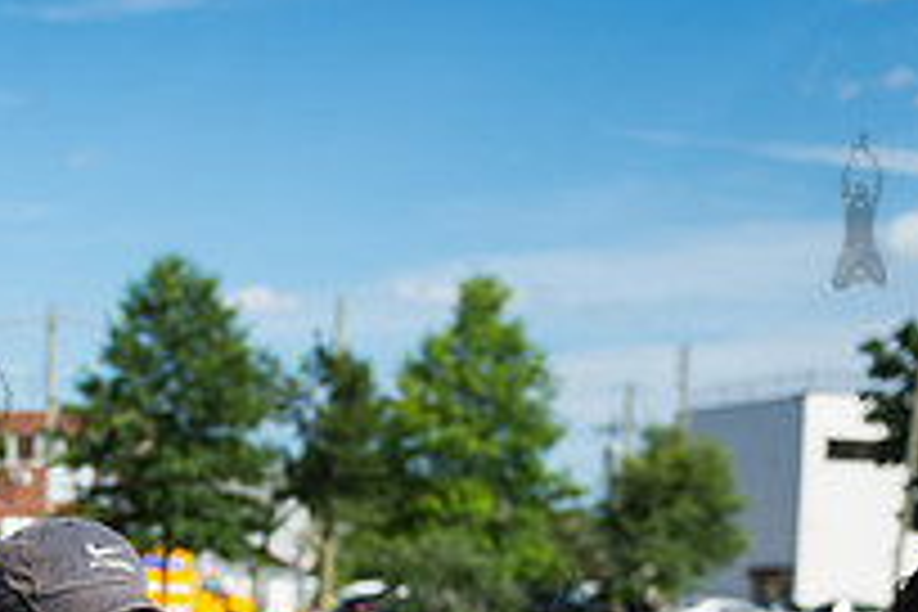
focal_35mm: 91
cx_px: -14
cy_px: 862
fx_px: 2320
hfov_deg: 21.5
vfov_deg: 14.2
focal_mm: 32
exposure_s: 1/4000
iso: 200
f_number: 2.8
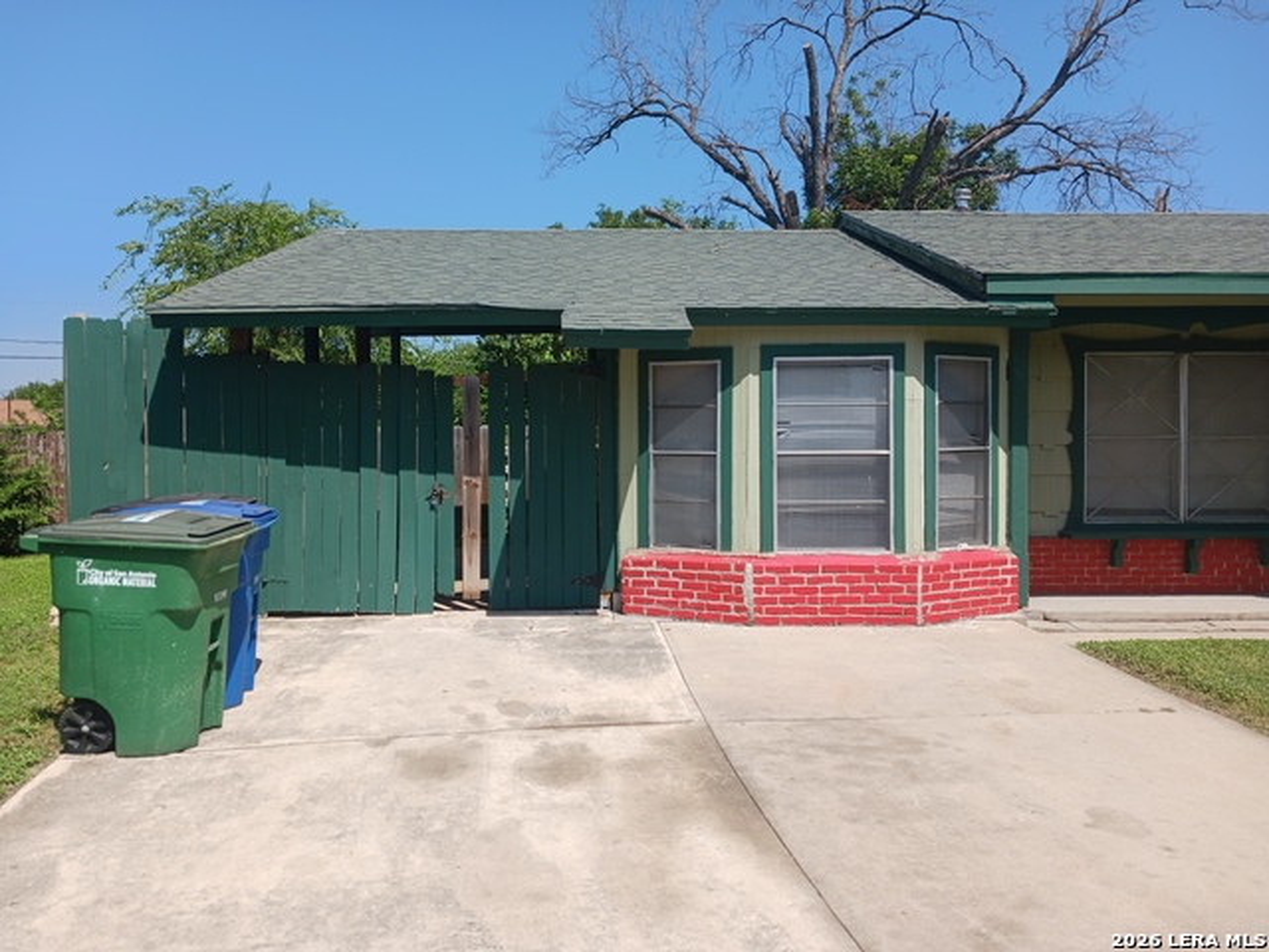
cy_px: 476
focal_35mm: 27
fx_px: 990
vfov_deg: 51.4
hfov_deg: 65.3
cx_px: 634
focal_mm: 4
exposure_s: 1/294
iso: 20
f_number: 1.8
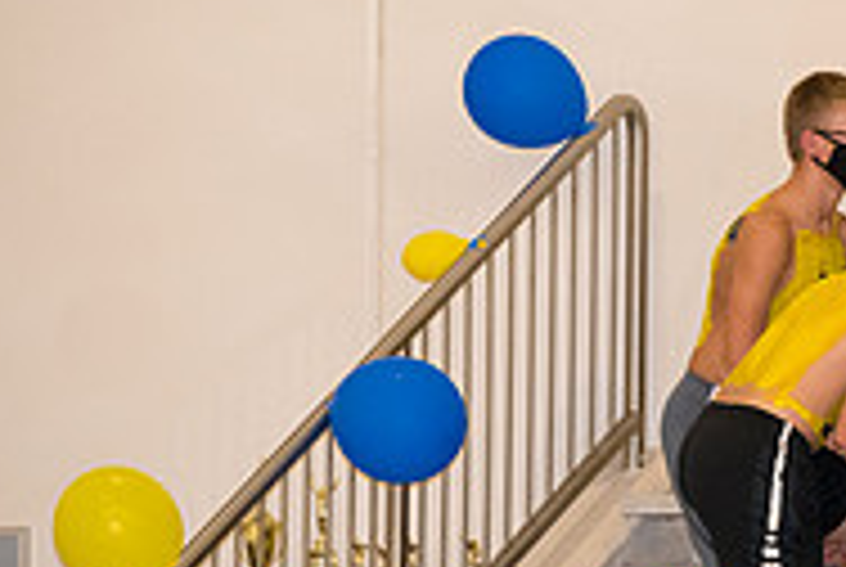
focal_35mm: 616
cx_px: 1287
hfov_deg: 3.3
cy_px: 245
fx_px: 14499
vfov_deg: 2.2
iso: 2500
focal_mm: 200
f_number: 5.6
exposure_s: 1/250
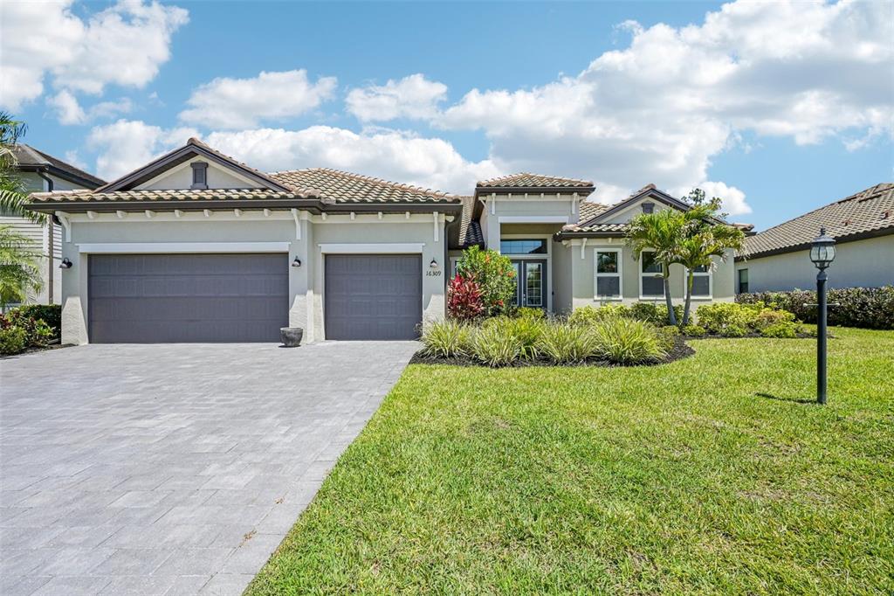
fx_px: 397
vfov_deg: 73.7
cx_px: 447
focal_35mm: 16
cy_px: 298
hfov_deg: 96.8
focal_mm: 16
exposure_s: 1/1000
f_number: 8
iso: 400
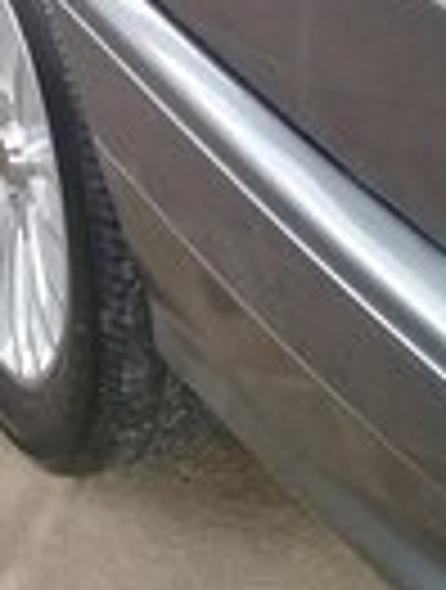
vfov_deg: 15.3
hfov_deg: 12.7
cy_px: -342
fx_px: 2000
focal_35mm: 117
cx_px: 324
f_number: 2.2
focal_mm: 3.3
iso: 80
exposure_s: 1/100
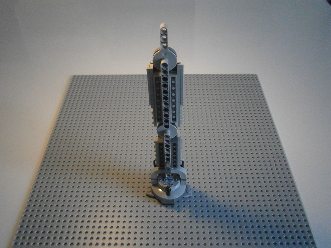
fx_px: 344
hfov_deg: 51.4
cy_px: 124
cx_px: 166
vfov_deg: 39.7
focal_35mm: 36
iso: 800
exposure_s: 1/125
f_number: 3.1
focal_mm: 6.4
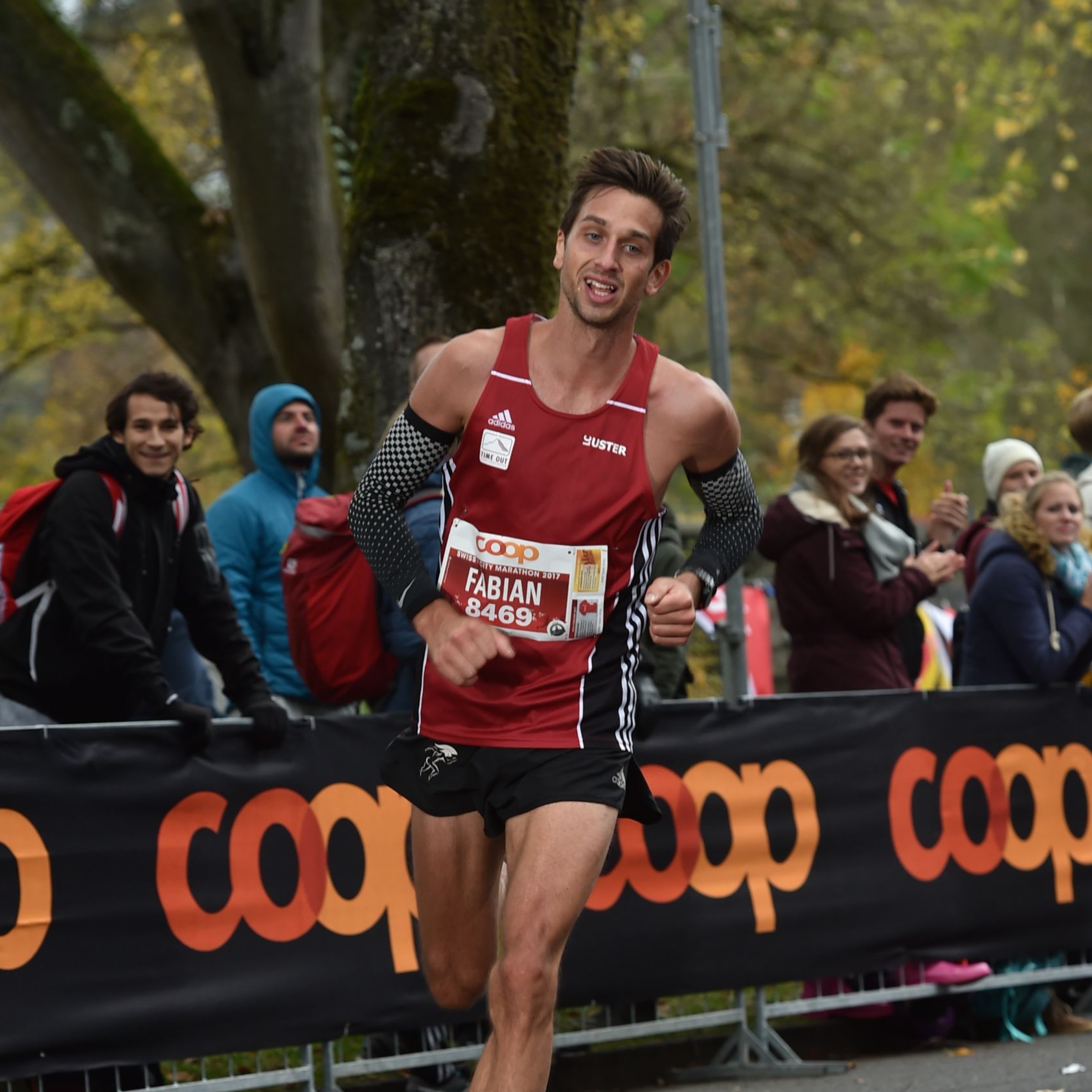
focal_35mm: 219
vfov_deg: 8.0
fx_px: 7816
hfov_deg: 8.0
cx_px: 633
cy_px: 732
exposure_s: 1/250
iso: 500
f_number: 6.3
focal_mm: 145
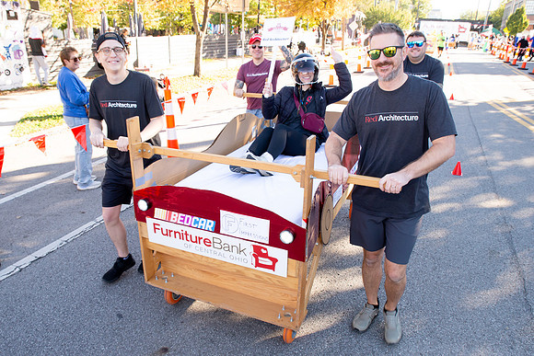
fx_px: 395
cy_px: 194
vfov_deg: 48.5
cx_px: 253
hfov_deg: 68.1
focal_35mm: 27
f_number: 7.1
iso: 800
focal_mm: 24
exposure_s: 1/200
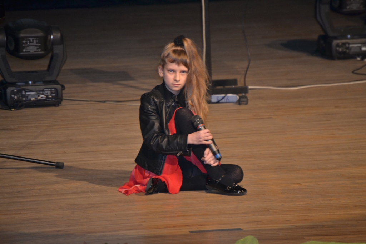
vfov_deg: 5.2
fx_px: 2669
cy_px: 122
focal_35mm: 262
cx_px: 183
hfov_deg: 7.8
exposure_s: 1/60
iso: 800
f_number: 5.3
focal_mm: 175
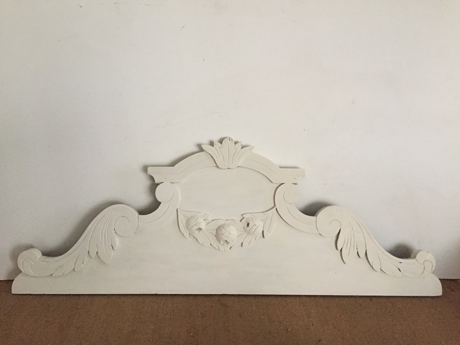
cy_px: 172
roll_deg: +0.9
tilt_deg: -22.4
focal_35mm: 29
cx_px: 230
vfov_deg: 48.2
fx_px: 385
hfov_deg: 61.7
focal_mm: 4.15
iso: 250
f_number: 2.2
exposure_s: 1/17
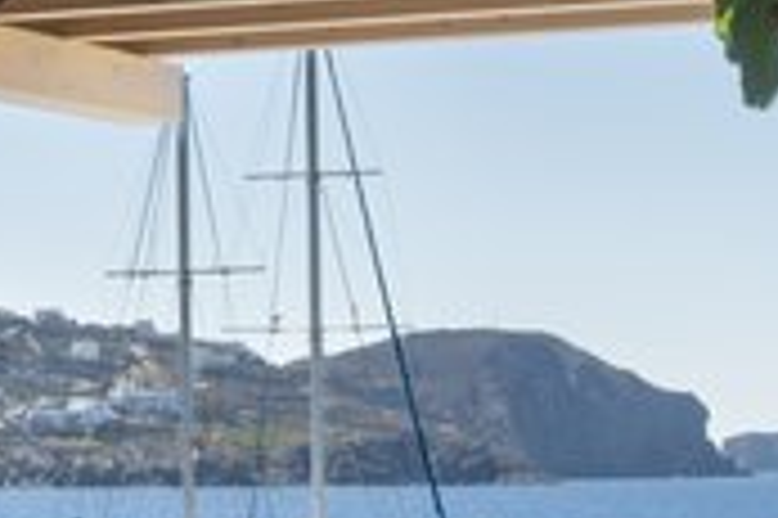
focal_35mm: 180
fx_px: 3886
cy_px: 565
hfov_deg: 10.3
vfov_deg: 7.6
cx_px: -895
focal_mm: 39
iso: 100
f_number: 11
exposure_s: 1/125
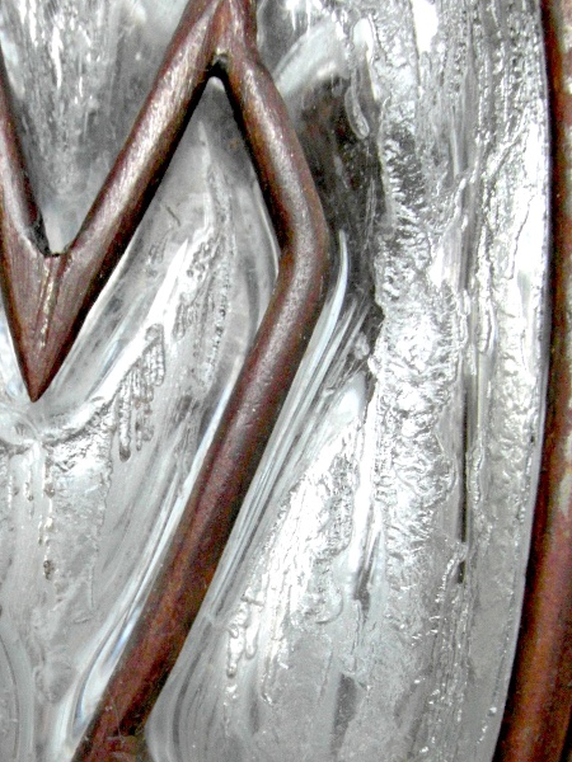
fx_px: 1410
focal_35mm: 64
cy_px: 643
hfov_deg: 22.5
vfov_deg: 29.4
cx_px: 76
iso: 240
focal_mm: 5.3
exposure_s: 1/30
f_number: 3.9
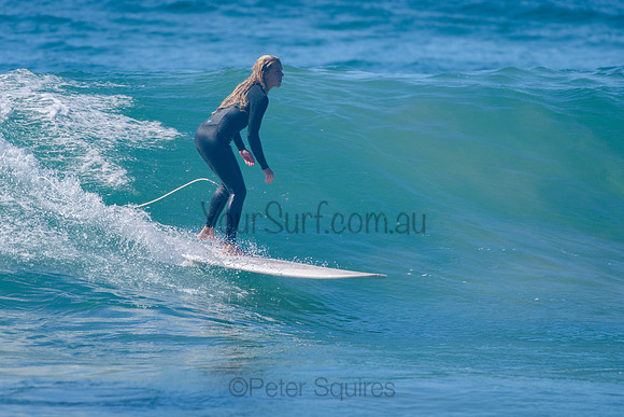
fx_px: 10624
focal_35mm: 613
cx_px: 242
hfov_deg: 3.4
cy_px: 209
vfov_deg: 2.2
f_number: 5.6
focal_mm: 500
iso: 200
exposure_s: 1/2000
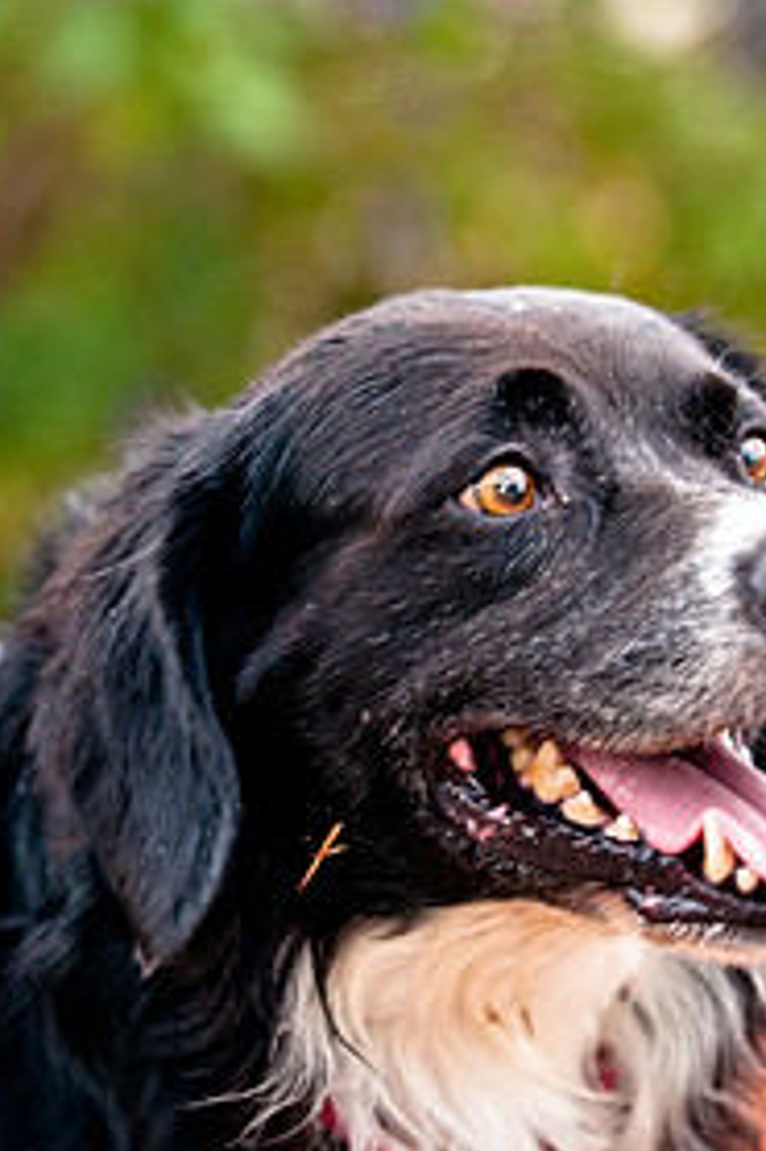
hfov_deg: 5.4
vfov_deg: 8.1
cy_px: 542
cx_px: 362
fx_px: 8142
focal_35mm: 255
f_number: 2.8
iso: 400
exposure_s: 1/100
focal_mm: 105
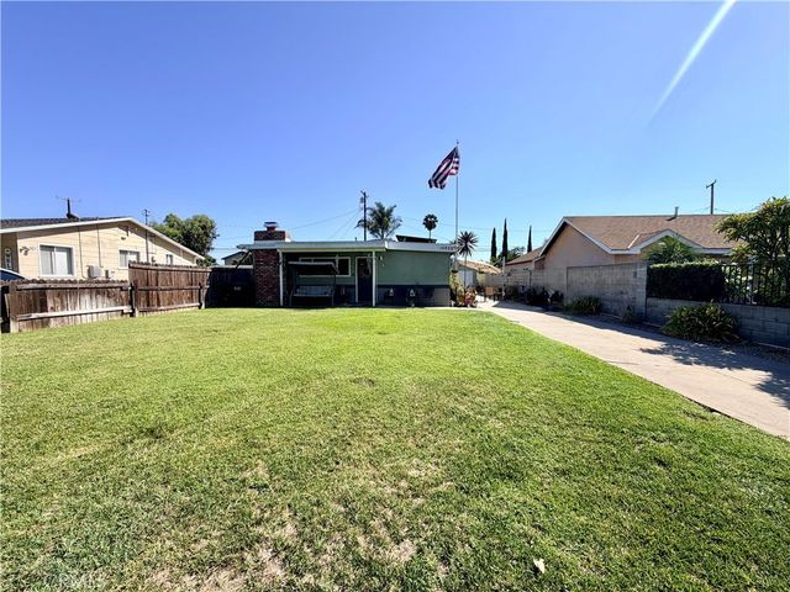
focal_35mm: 14
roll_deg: +0.5
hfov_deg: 102.1
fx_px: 320
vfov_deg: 85.7
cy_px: 296
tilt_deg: -3.2
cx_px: 395
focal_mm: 2.22
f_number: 2.2
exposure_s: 1/942
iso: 20
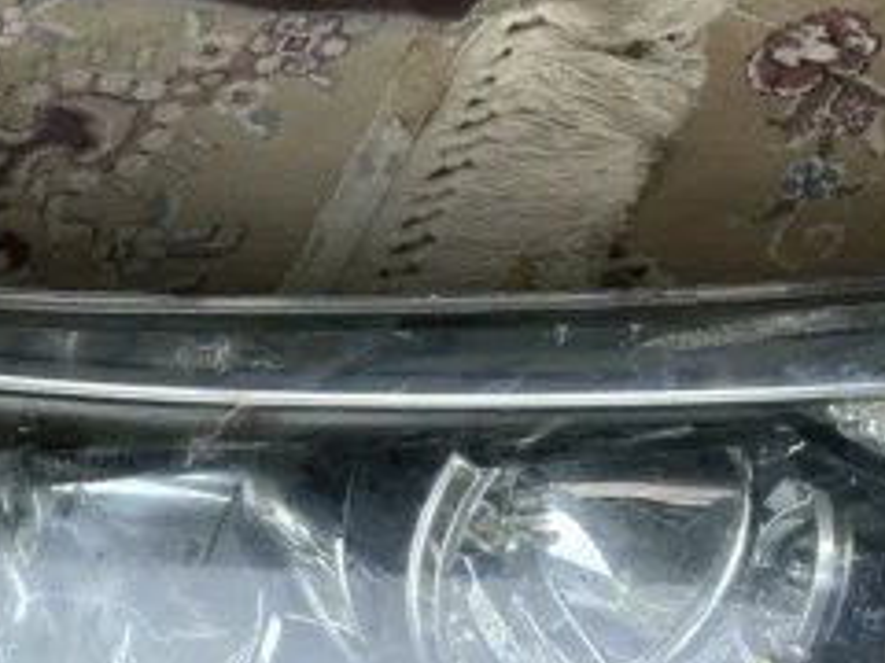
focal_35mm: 128
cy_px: 523
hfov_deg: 15.4
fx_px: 3272
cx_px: 372
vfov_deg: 11.5
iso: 80
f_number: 1.78
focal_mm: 6.86
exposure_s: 1/121
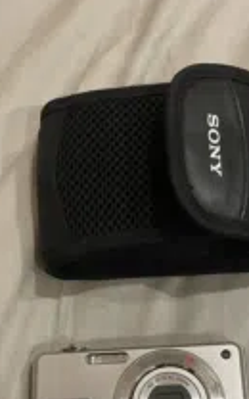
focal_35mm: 53
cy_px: 313
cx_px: 136
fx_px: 575
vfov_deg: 37.0
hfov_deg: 24.4
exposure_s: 1/50
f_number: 1.6
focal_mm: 4.2
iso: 320
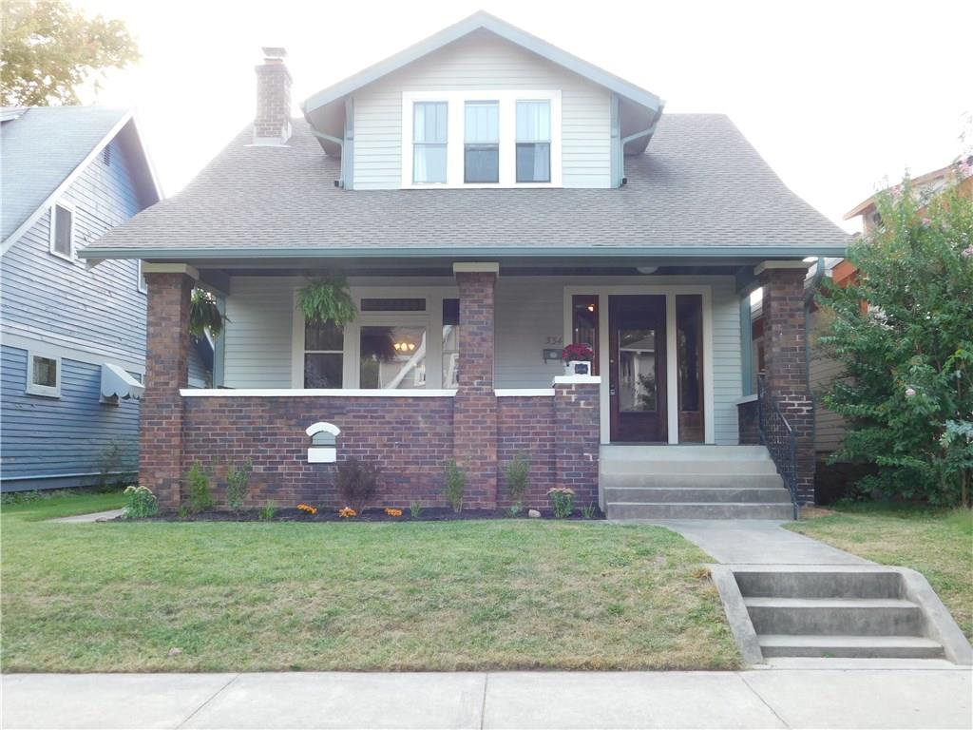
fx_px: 1012
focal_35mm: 36
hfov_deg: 51.4
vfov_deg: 39.7
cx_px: 486
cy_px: 365
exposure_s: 1/100
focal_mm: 6.3
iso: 125
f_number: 3.5
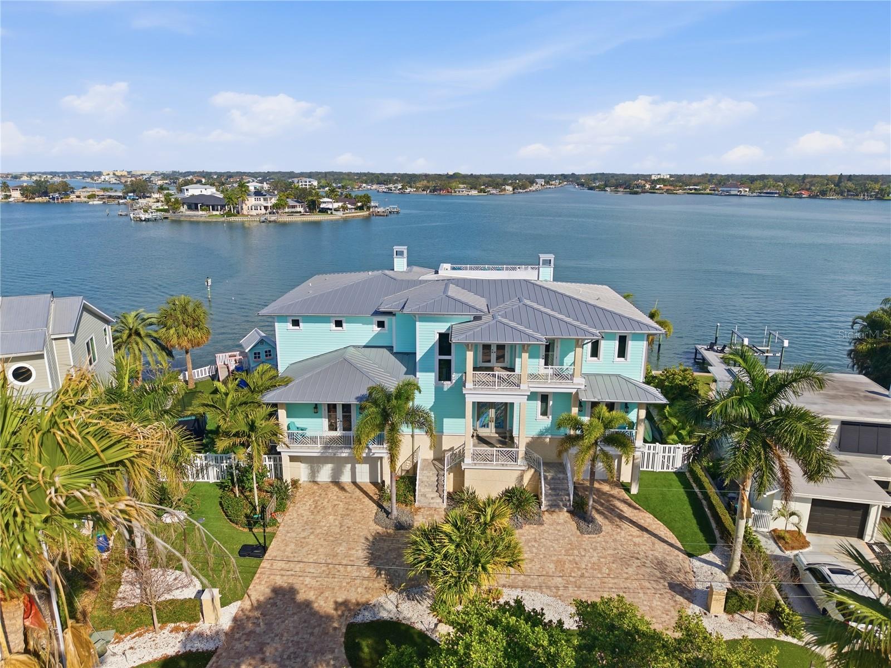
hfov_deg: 71.6
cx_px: 446
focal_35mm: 24
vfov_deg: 56.8
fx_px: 618
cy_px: 334
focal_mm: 8.7
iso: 100
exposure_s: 1/2000
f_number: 1.8
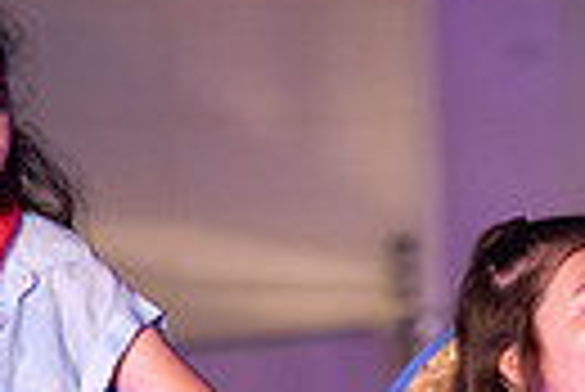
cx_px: 562
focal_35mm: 894
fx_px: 14544
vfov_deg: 1.5
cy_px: 624
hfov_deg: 2.3
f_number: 2.8
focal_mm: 200
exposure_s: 1/200
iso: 1250
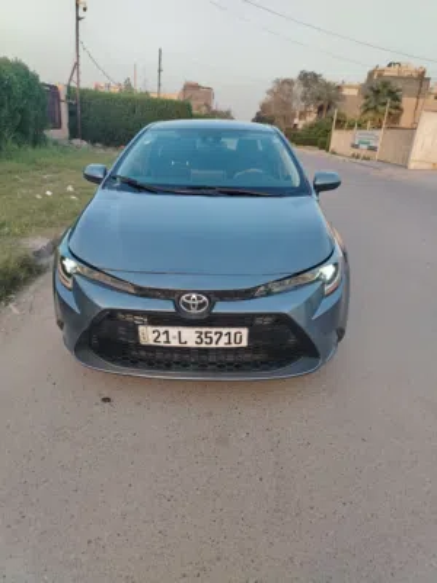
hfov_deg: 56.8
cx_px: 218
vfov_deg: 71.6
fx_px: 404
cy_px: 292
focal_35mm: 24
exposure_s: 1/100
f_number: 1.75
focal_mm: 5.25
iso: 156
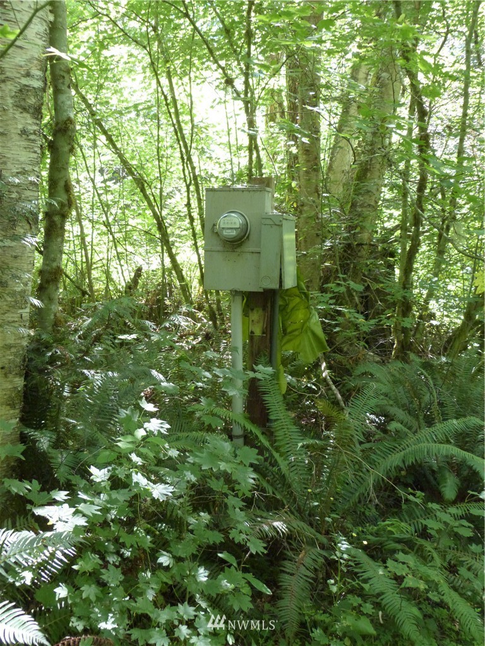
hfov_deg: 38.7
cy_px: 323
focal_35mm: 37
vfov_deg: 50.1
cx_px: 242
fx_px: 691
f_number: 3.1
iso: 400
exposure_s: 1/60
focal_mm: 6.5
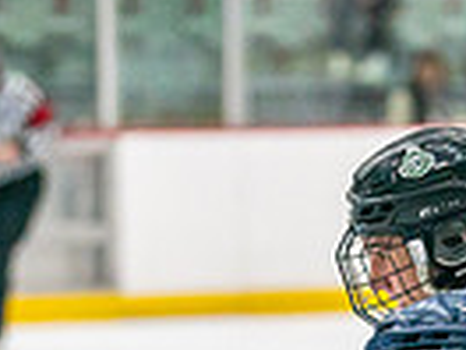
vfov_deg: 3.2
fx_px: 6206
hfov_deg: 4.3
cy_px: 670
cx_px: 286
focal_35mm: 461
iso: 4000
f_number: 2.8
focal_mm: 109
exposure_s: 1/1600
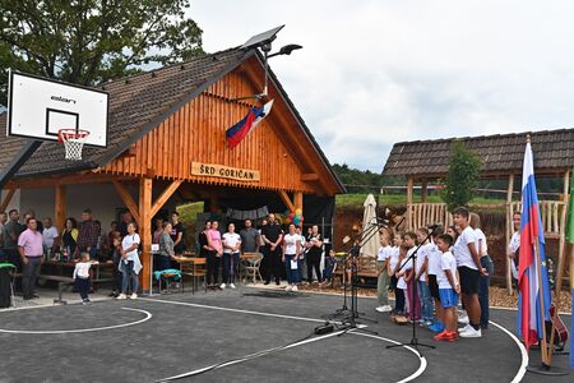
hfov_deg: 54.4
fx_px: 558
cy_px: 192
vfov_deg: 37.9
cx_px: 287
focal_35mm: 35
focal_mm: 35
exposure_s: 1/500
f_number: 7.1
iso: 1600
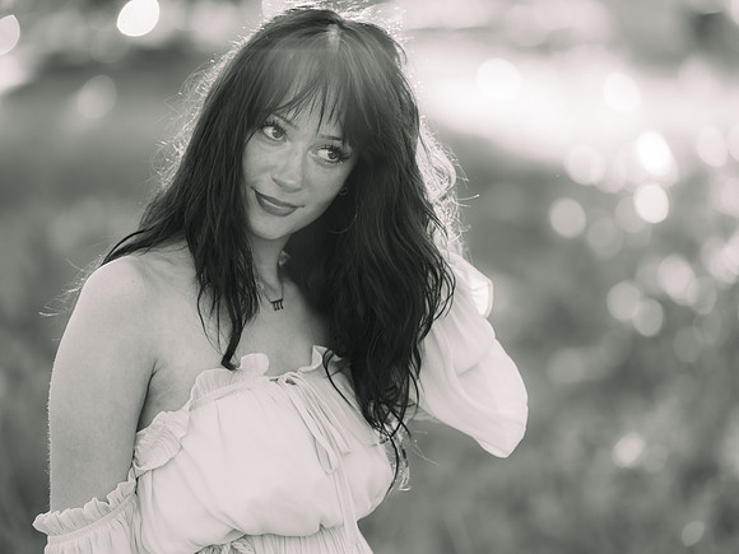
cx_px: 370
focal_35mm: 153
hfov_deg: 12.9
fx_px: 3258
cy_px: 277
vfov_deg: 9.7
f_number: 2.8
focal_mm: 141
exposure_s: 1/200
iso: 160
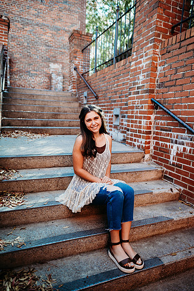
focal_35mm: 24
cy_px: 146
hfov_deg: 53.1
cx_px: 97
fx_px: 194
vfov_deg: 73.7
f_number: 2.2
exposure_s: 1/400
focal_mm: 24
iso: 100
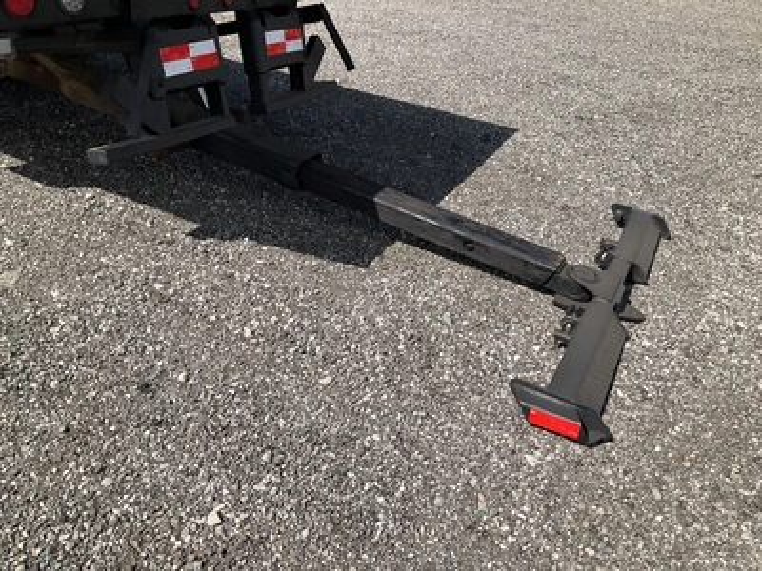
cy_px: 286
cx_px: 381
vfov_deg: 48.2
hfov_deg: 61.7
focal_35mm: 29
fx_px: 638
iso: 25
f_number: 1.8
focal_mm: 3
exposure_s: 1/1412
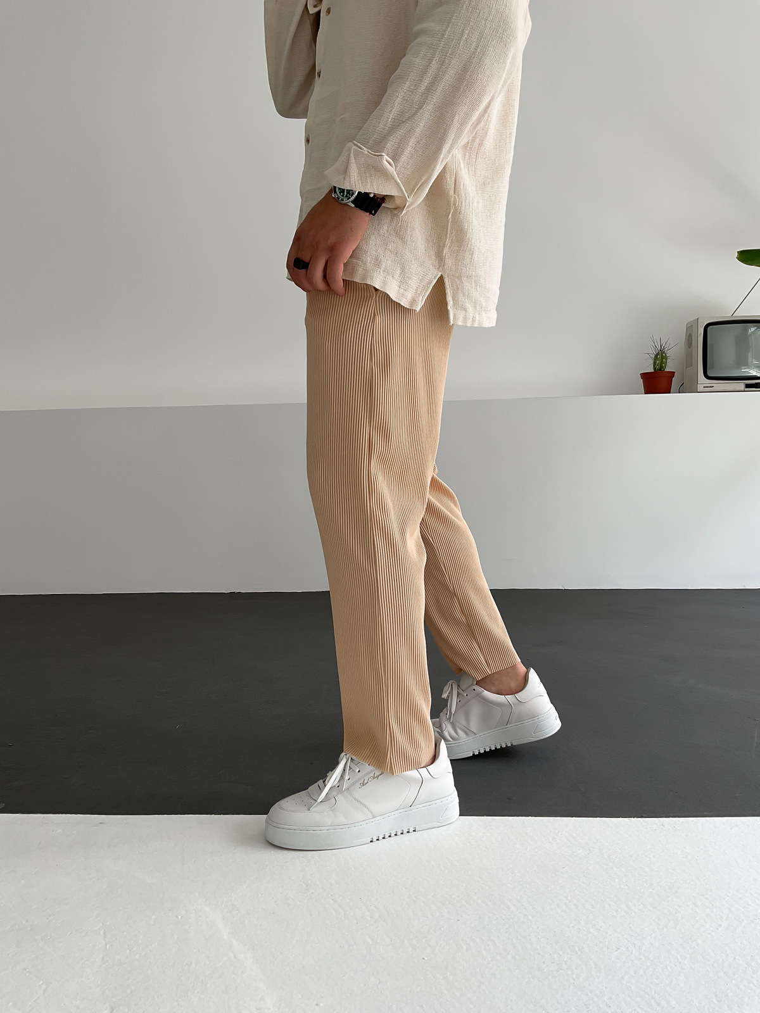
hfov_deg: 48.2
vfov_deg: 61.7
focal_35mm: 29
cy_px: 506
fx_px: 849
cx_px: 380
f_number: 1.8
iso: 16
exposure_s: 1/170
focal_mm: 3
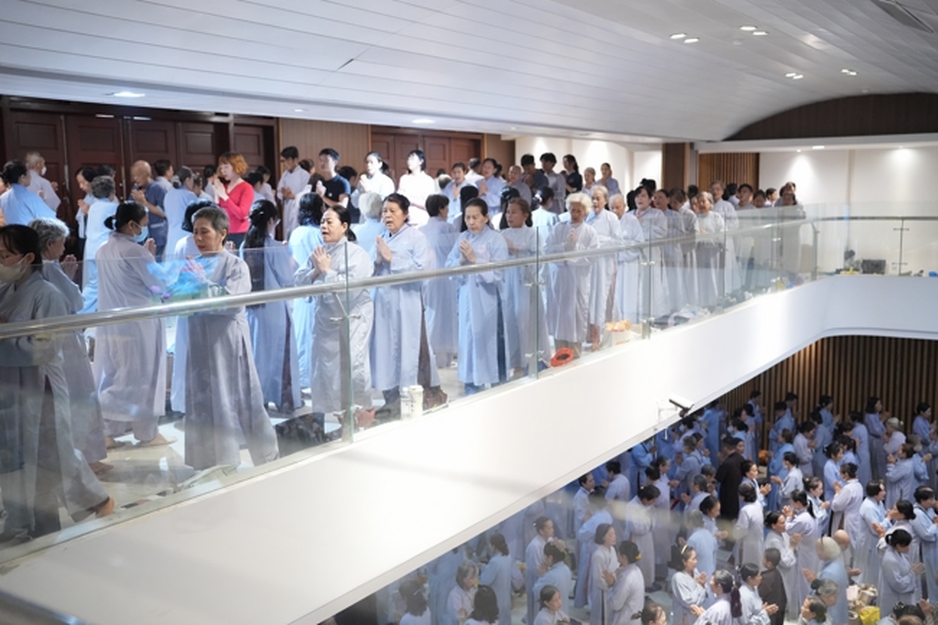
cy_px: 312
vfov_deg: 37.8
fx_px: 912
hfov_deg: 54.4
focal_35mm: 35
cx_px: 469
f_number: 2
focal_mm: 35
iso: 5000
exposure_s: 1/400
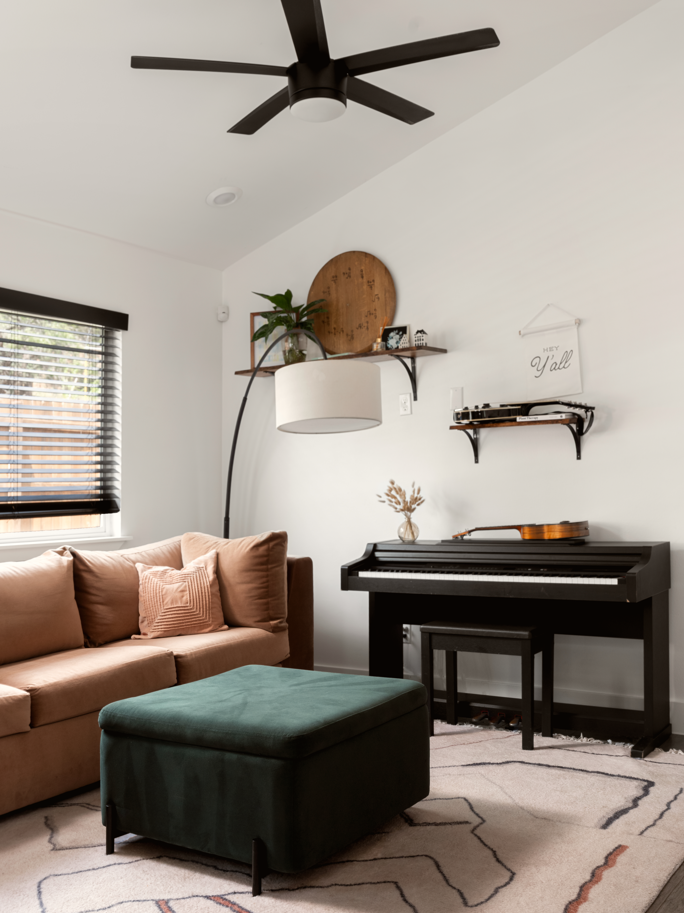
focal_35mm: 36
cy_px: 456
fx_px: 949
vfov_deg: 51.4
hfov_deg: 39.7
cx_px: 342
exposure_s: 1.5
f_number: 14
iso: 400
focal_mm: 45
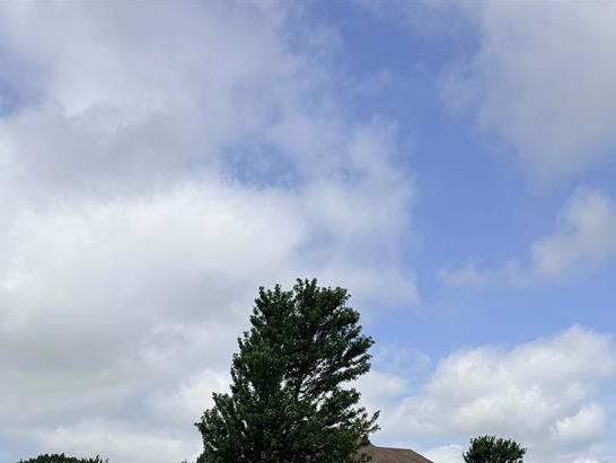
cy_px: 433
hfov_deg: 41.2
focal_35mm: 45
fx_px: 801
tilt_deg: +7.8
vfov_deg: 30.5
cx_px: 434
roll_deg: +0.9
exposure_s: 1/7353
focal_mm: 6.76
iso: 80
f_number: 1.78
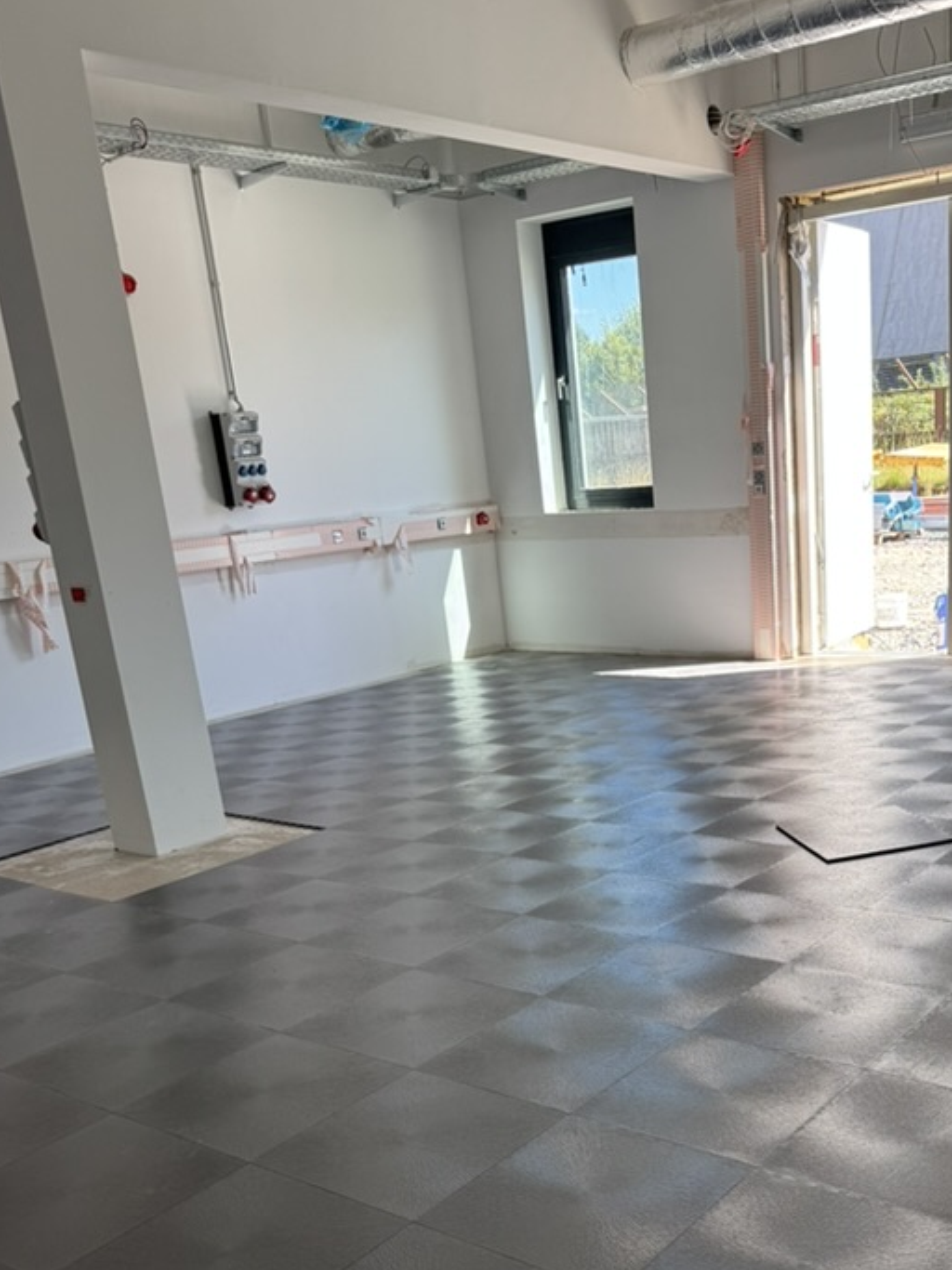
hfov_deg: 39.1
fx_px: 1320
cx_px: 645
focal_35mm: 36
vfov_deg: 50.0
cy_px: 889
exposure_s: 1/229
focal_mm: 6.76
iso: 64
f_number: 1.78
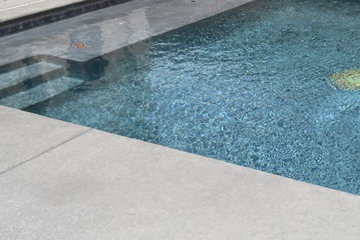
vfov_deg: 19.9
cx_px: 288
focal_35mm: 66
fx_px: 661
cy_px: -4
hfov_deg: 29.8
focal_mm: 30.5
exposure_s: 1/200
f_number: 11
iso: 100
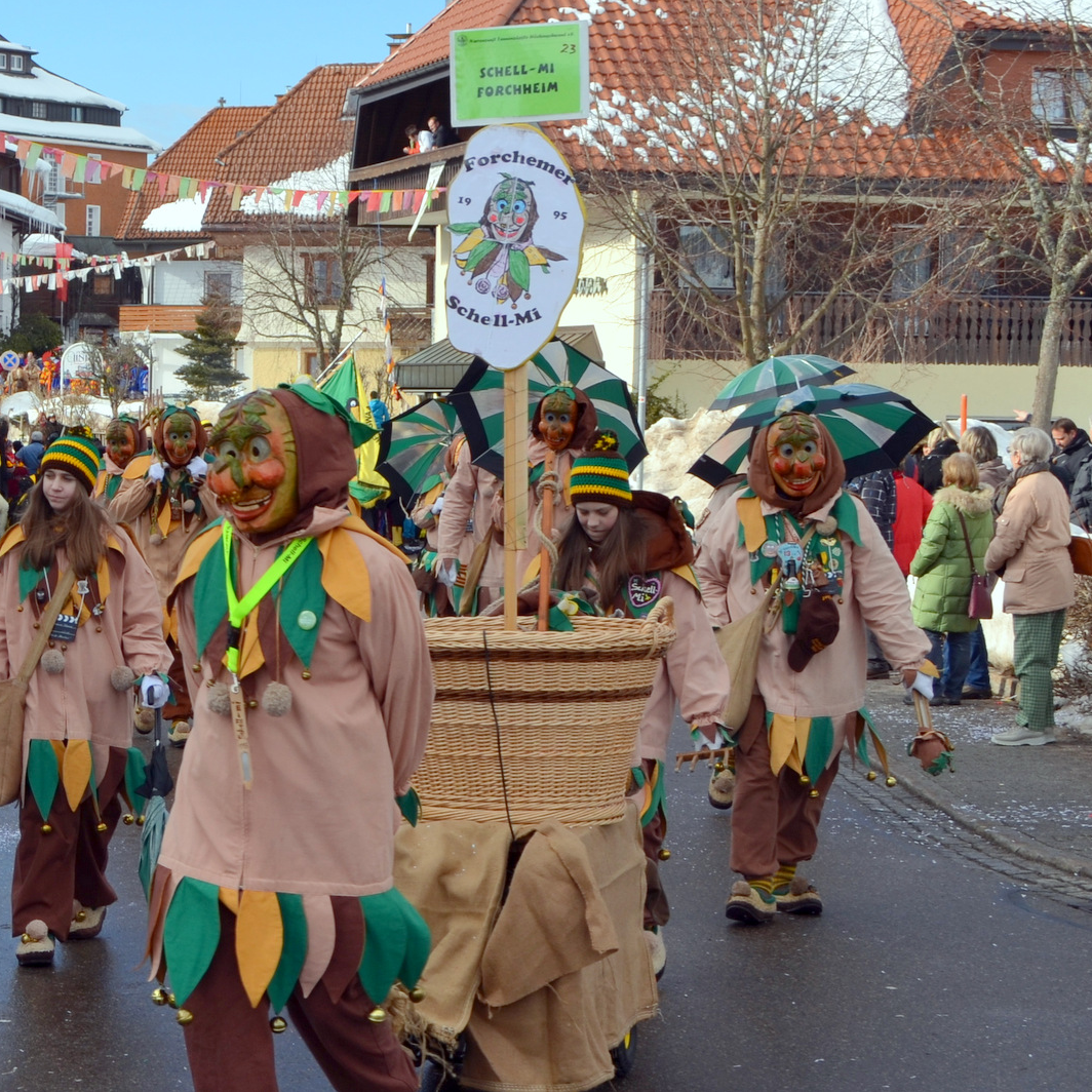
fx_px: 1642
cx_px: 274
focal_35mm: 46
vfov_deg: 36.8
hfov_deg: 36.0
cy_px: 545
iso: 100
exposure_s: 1/200
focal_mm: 24
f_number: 10
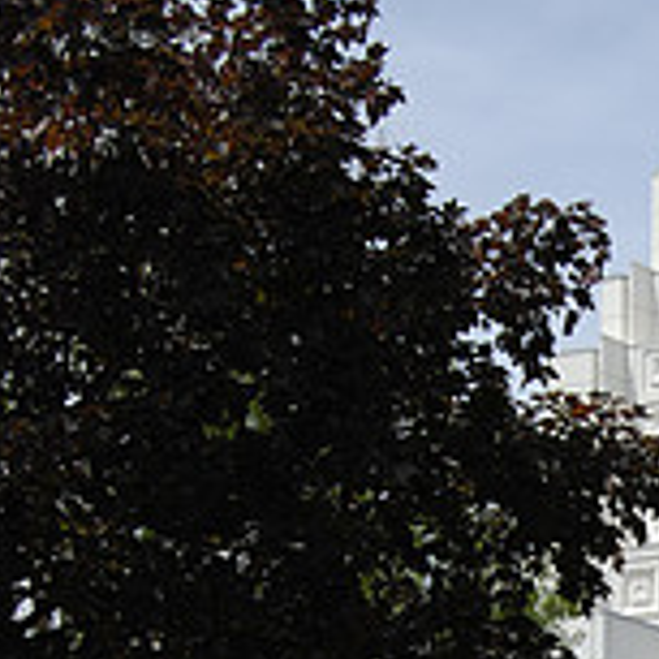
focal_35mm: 126
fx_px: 2714
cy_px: 999
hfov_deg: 13.4
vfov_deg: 13.1
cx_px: 823
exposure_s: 1/800
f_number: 10
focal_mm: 26
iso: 400
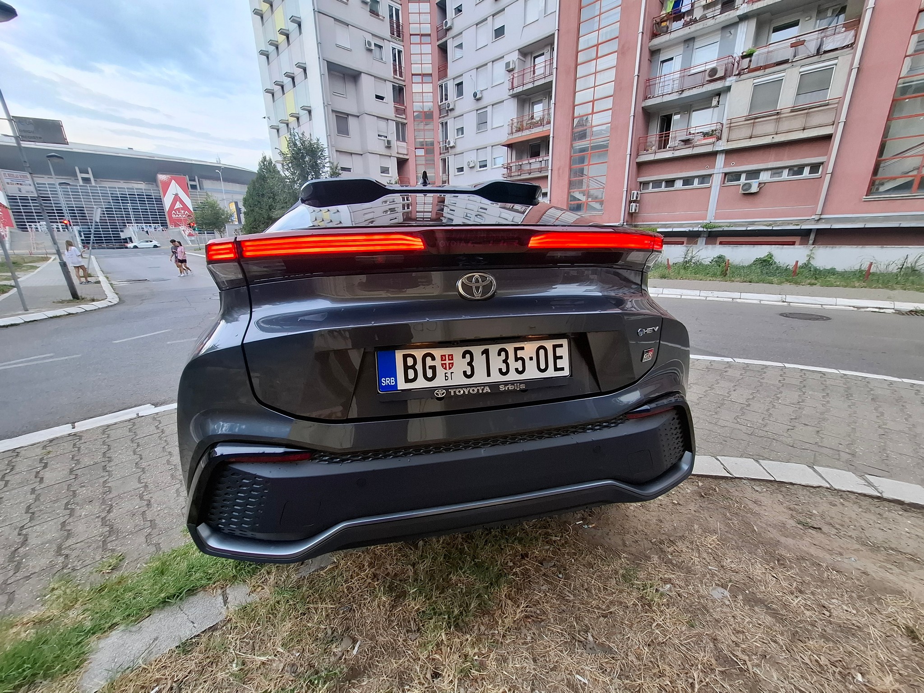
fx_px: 347
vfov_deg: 89.9
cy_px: 346
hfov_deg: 106.2
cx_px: 462
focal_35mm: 13
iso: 40
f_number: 2.2
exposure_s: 1/100
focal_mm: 1.74
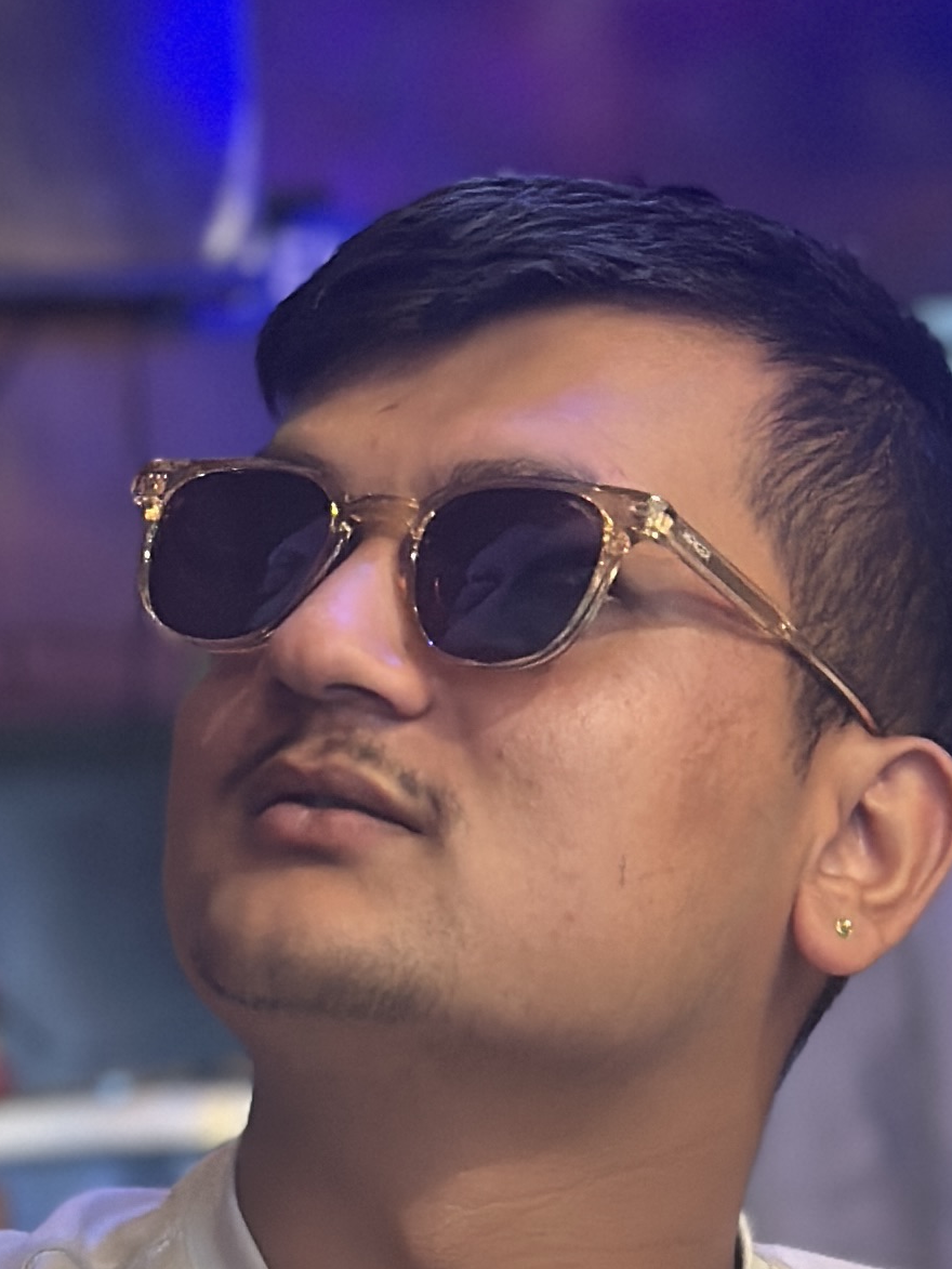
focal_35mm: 165
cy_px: 1287
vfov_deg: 11.8
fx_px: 6049
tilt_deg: +0.1
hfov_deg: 9.0
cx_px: 592
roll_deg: +3.5
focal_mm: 6.86
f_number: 1.78
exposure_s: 1/33
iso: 500
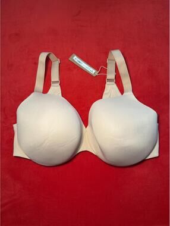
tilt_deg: -74.8
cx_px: 85
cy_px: 113
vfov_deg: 71.5
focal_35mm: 24
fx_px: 157
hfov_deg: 56.9
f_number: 1.78
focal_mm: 6.76
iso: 160
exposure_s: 1/60
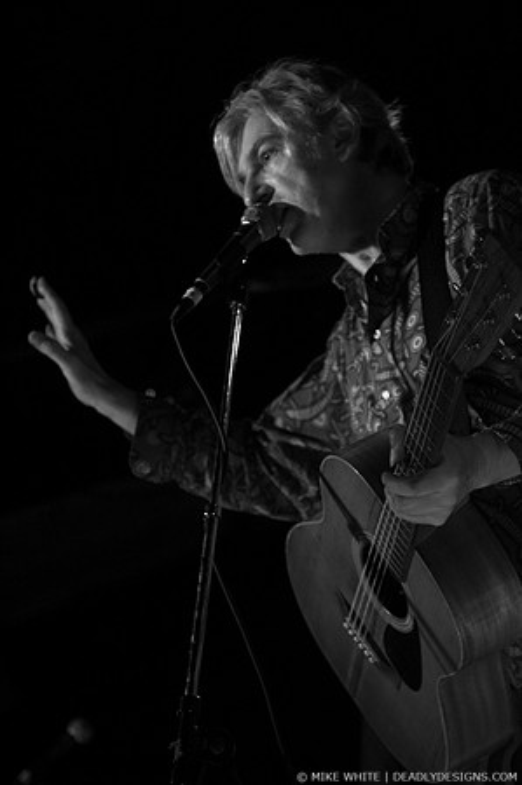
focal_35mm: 87
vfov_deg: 23.4
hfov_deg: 15.7
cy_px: 392
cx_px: 261
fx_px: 1896
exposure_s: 1/40
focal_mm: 58
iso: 800
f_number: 2.8
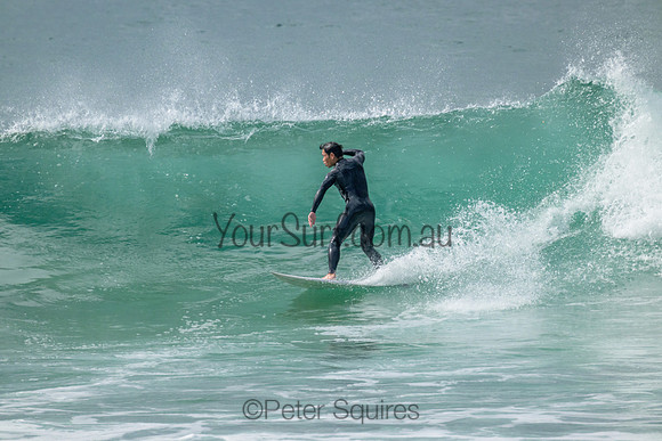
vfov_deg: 1.7
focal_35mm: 800
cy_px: 220
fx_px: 14714
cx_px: 331
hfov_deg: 2.6
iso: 1800
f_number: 11
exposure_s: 1/1600
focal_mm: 800
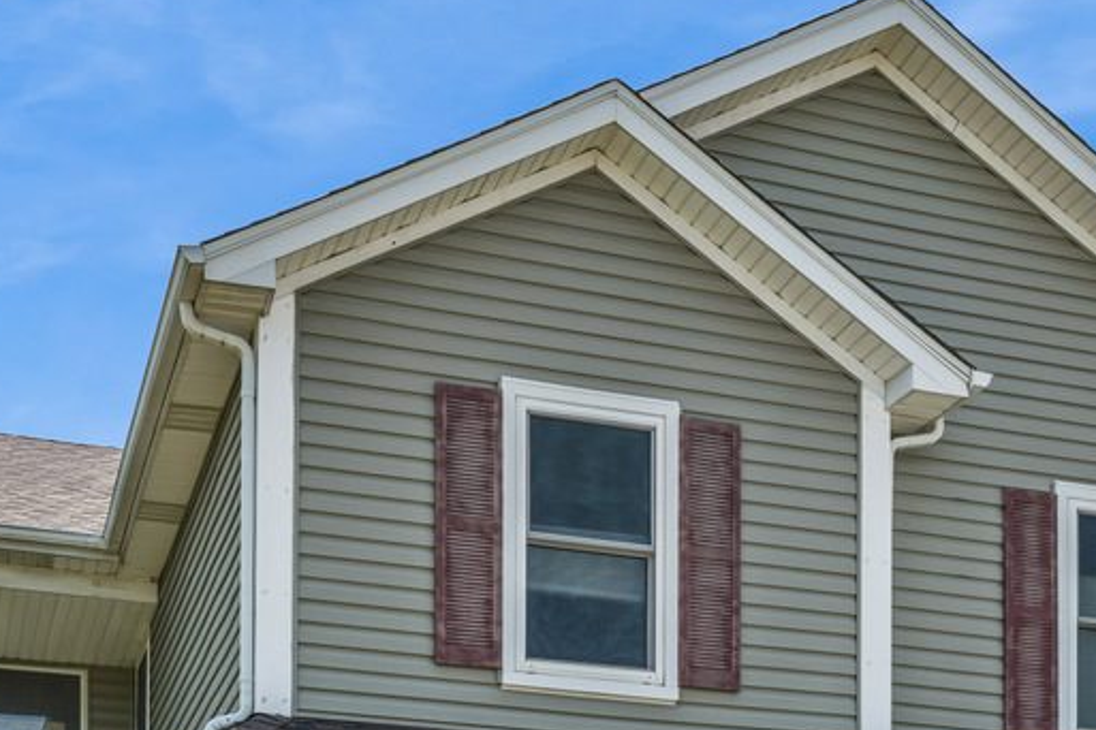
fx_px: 1827
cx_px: 570
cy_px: 1123
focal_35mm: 60
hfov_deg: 33.4
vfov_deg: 19.5
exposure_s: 1/320
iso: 200
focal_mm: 19
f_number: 8
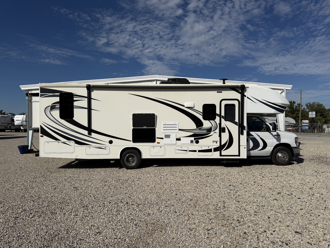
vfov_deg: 56.8
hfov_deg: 71.6
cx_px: 165
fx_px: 229
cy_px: 124
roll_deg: +0.0
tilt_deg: +0.4
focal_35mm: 24
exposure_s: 1/14286
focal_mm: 6.76
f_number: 1.78
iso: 64
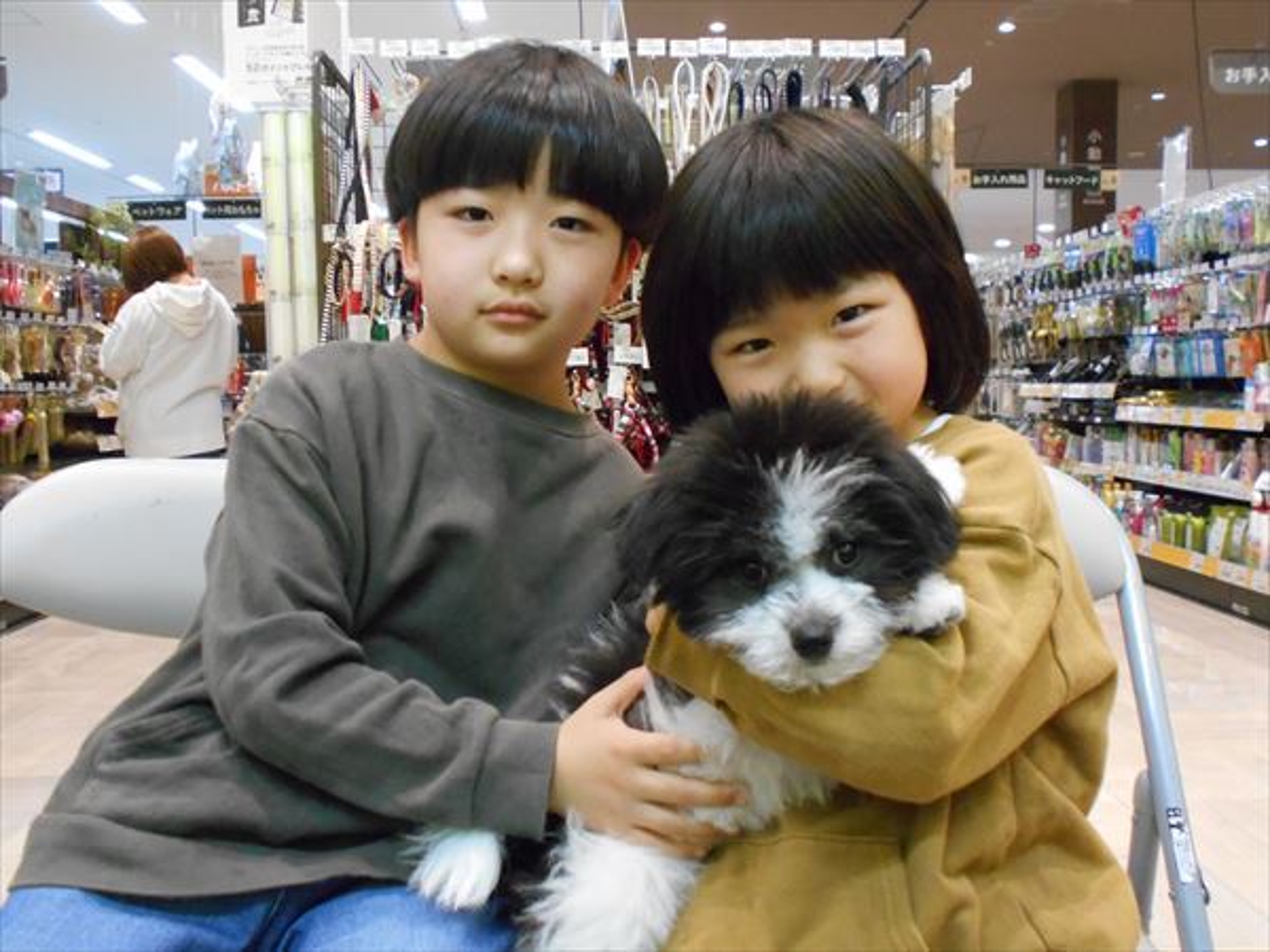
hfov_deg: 54.0
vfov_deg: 41.8
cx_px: 635
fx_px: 1247
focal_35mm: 34
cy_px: 476
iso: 800
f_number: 3.6
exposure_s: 1/80
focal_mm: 5.8
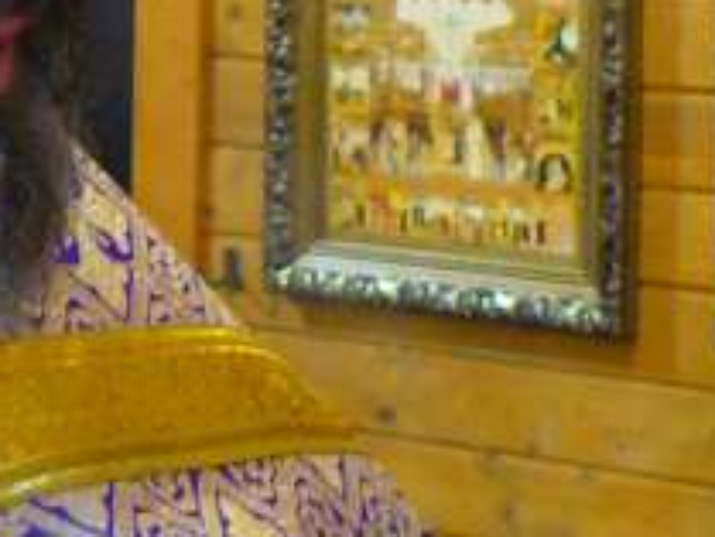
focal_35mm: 176
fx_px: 3637
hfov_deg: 10.9
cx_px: -260
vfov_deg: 8.3
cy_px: -174
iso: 200
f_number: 2.8
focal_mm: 6
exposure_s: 1/6
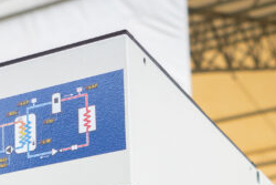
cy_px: 356
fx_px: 944
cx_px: -36
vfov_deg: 10.4
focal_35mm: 123
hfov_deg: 16.1
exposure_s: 1/200
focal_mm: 30
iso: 250
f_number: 4
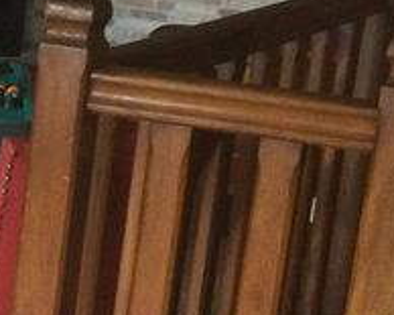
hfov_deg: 10.8
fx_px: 1818
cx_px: -496
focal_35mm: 156
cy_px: 209
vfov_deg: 9.9
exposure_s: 1/33
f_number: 2.4
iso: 125
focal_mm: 3.3
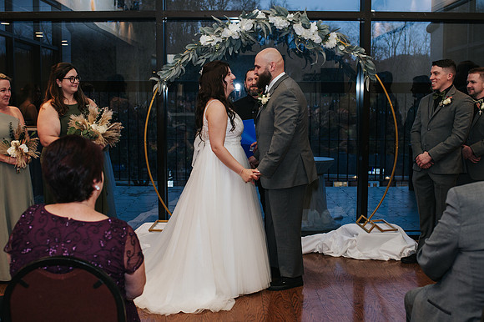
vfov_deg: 32.2
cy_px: 156
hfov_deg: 46.9
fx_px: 558
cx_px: 241
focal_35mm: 42
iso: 800
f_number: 3.2
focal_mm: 35
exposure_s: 1/200
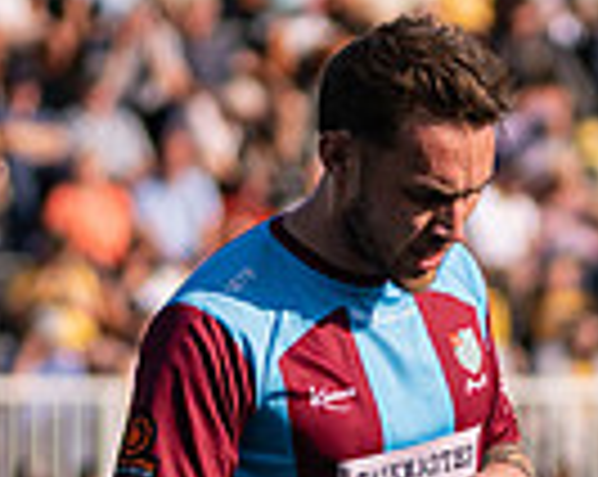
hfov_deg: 2.3
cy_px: 460
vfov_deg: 1.8
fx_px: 15145
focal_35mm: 857
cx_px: 562
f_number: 2.8
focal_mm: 135
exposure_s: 1/4000
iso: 200
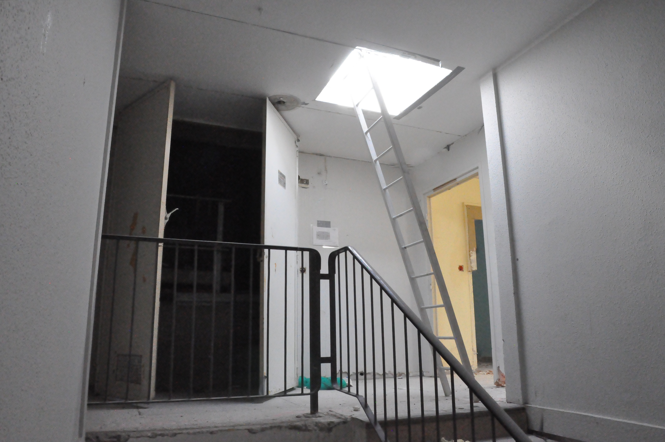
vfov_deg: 53.0
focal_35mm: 24
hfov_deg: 73.8
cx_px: 332
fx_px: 443
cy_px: 221
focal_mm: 16
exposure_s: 1/200
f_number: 14
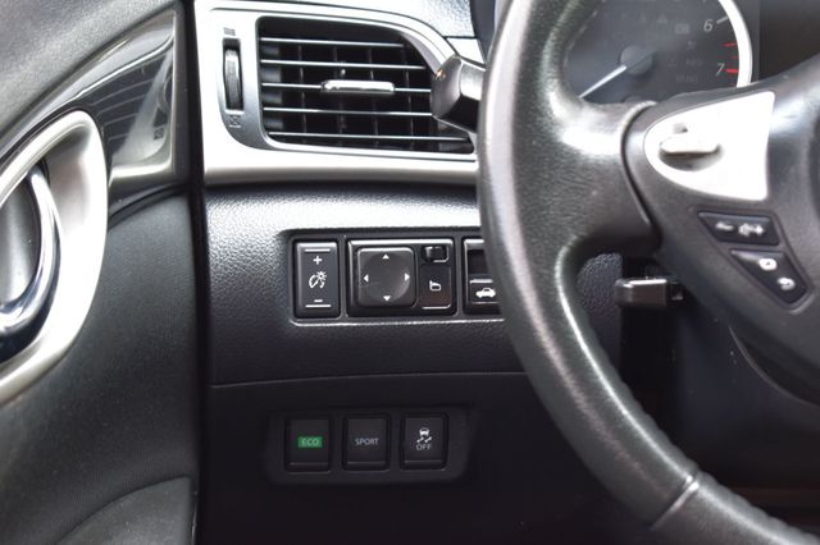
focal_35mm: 82
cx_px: 410
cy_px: 272
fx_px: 1878
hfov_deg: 24.6
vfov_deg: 16.5
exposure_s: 1/15
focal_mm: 55
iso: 560
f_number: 6.3
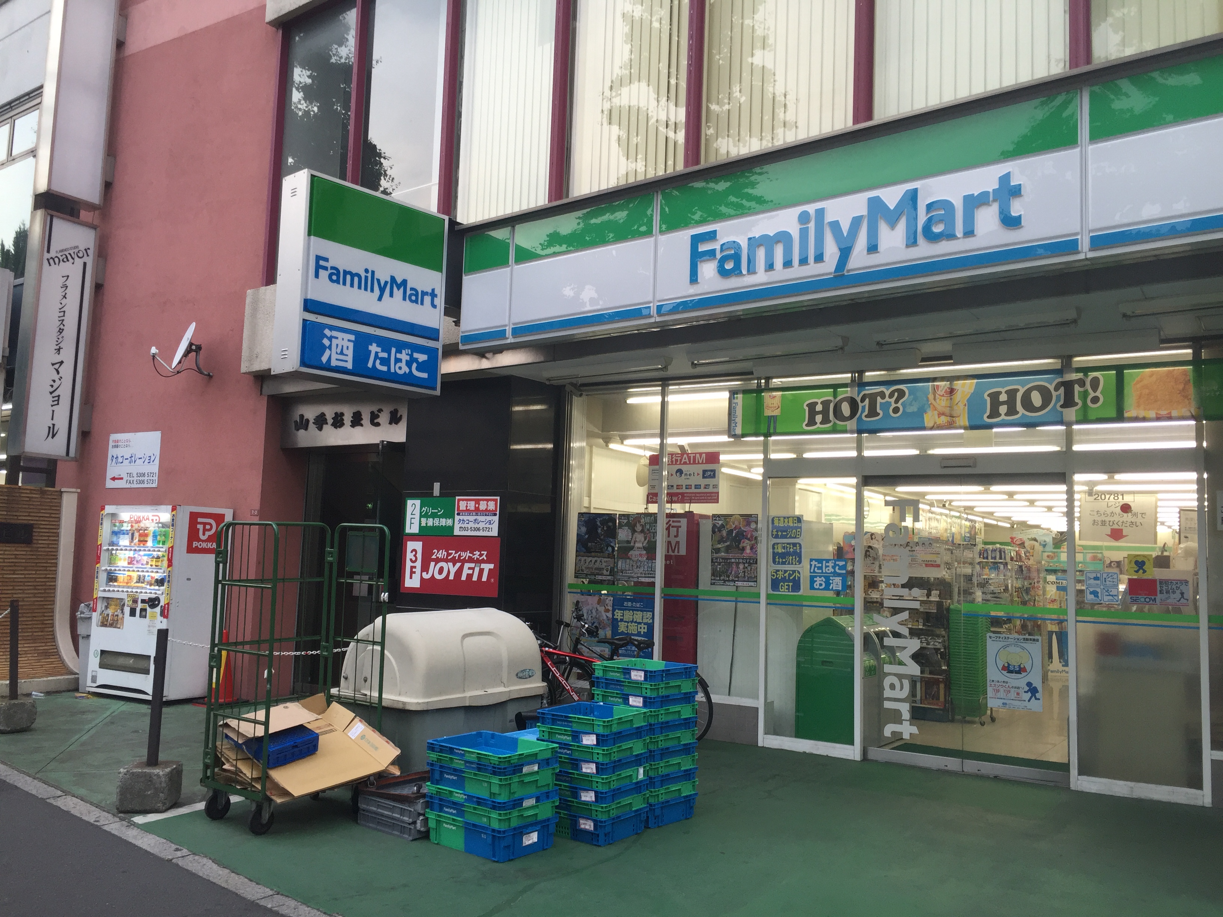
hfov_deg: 61.7
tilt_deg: +5.6
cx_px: 612
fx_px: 1025
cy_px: 458
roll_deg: -2.2
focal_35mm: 29
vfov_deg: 48.2
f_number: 2.2
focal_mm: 4.15
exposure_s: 1/120
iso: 50
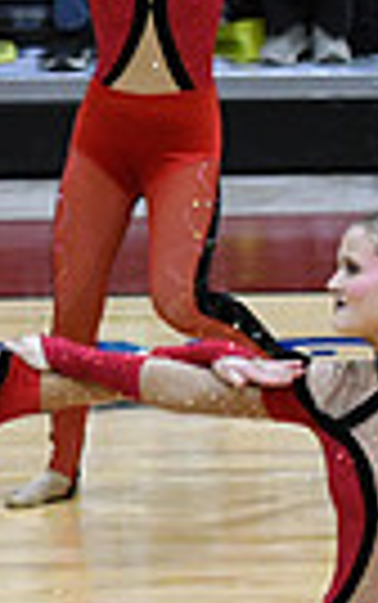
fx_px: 9803
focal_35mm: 596
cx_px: -842
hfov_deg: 2.2
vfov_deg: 3.5
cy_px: 596
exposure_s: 1/400
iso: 3200
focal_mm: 90
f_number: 2.8
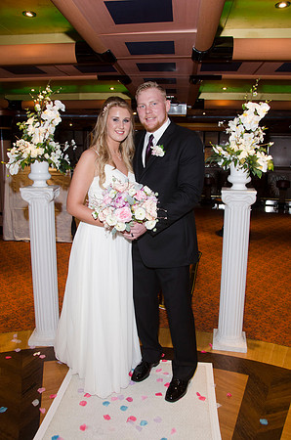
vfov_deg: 67.5
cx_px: 146
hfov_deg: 47.7
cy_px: 220
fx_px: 329
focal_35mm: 27
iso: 400
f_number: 5.6
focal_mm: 18
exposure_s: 1/60
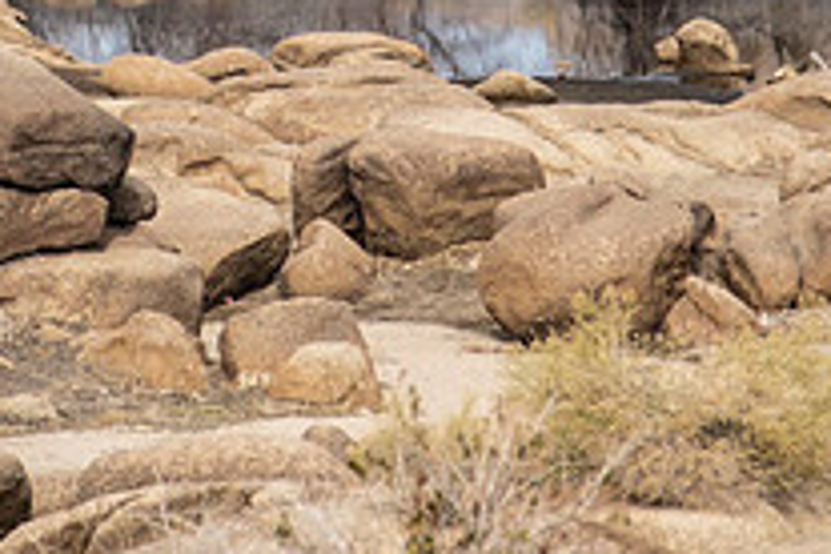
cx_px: 249
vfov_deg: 4.1
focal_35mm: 336
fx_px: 7755
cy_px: -70
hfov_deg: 6.1
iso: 100
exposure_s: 1/1250
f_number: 4
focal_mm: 120
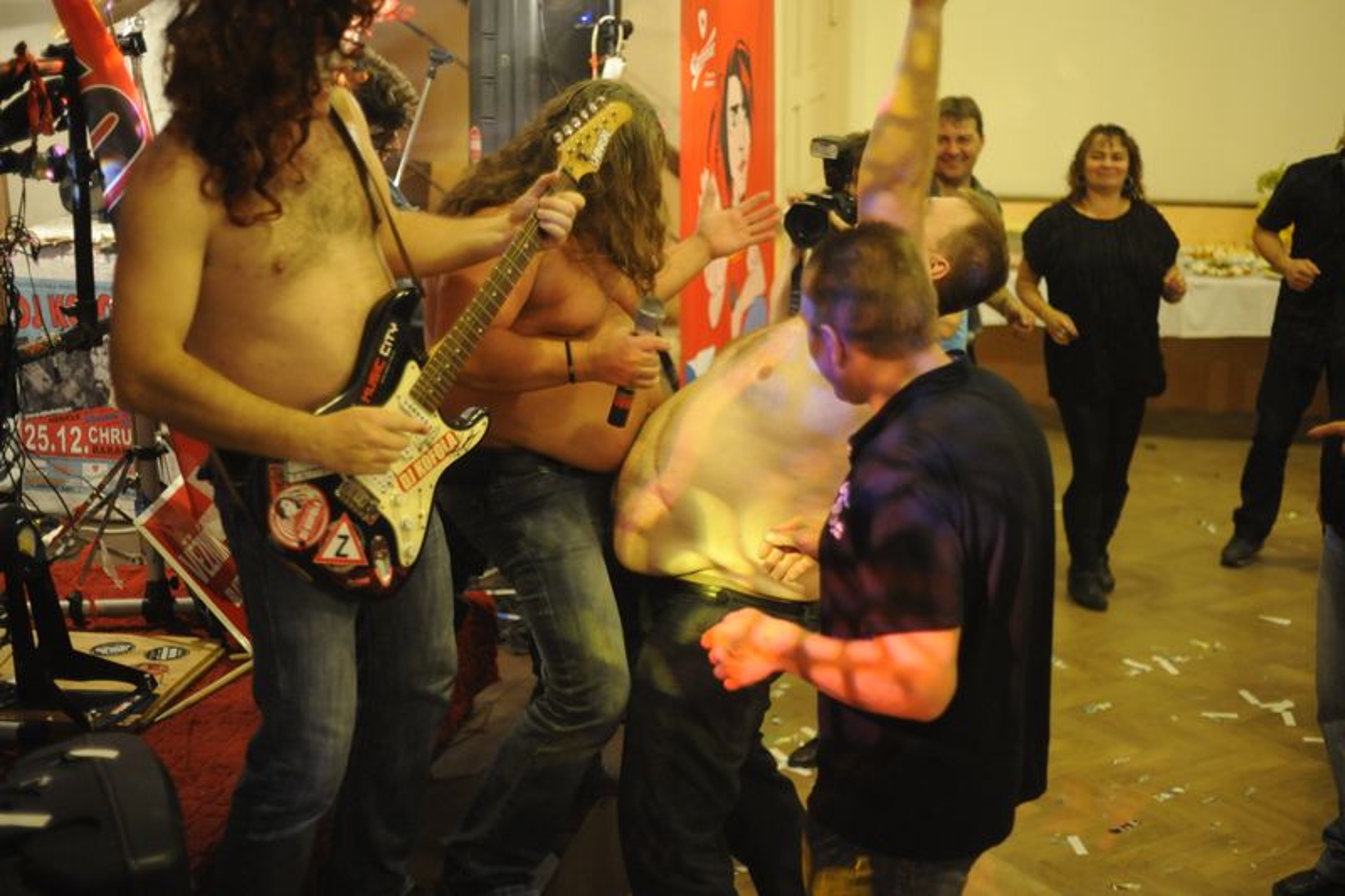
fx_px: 1868
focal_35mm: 50
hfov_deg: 39.6
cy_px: 448
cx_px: 672
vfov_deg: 27.0
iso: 4000
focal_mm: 50
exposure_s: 1/100
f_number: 1.8
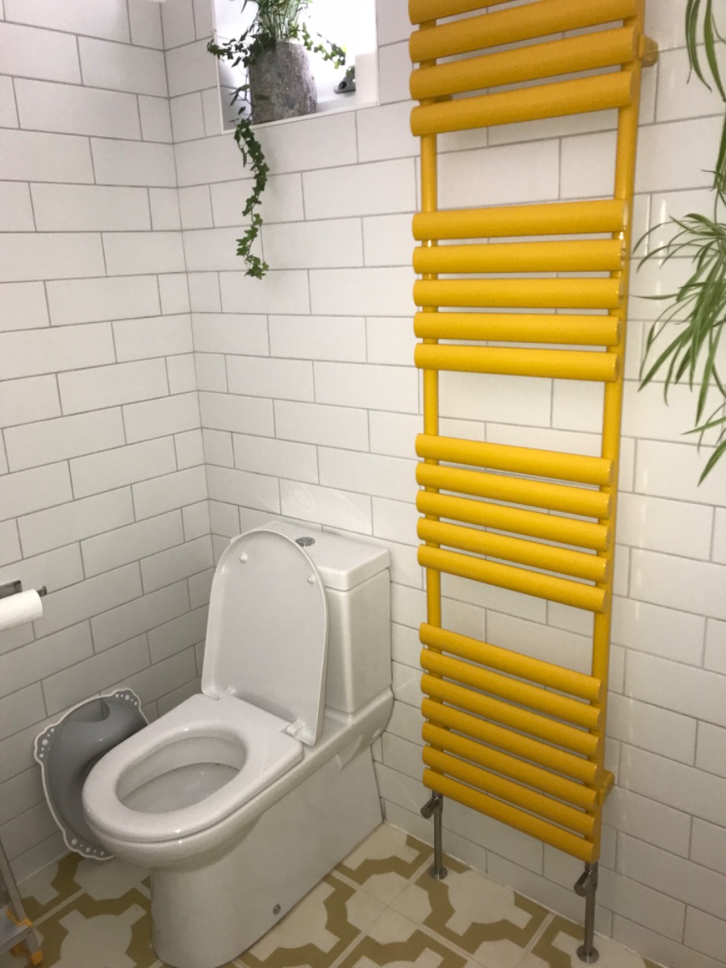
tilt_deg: -15.2
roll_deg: +2.5
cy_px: 484
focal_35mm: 28
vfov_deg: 63.4
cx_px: 363
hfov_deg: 49.7
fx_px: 783
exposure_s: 1/33
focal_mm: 3.99
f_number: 1.8
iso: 50
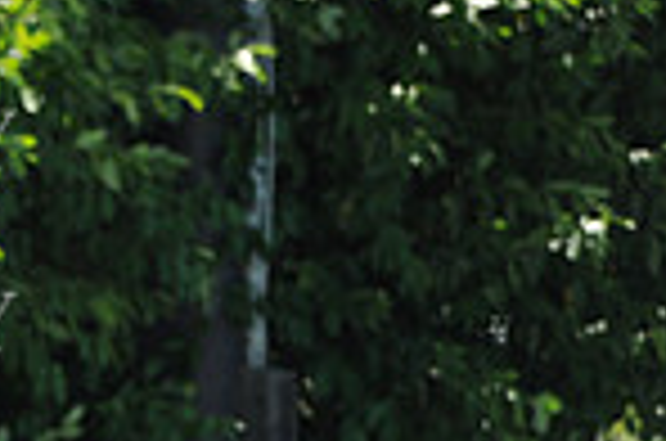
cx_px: -634
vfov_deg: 0.9
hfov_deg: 1.3
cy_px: 774
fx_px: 28946
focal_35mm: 1568
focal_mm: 400
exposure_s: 1/1600
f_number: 5.6
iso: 640
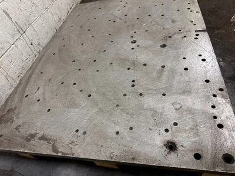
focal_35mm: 24
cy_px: 88
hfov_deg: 71.6
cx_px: 118
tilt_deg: -45.7
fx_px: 163
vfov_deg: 56.8
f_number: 1.78
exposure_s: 1/120
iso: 200
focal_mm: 6.86
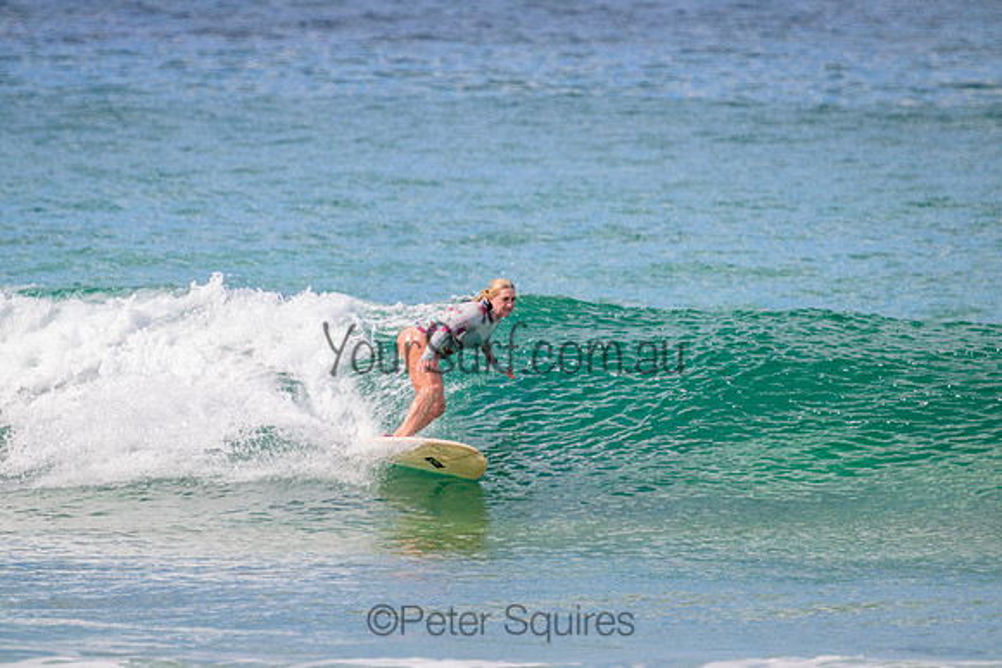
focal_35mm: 800
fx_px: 22271
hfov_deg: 2.6
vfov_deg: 1.7
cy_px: 334
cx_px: 501
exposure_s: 1/2000
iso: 1100
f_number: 11
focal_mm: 800
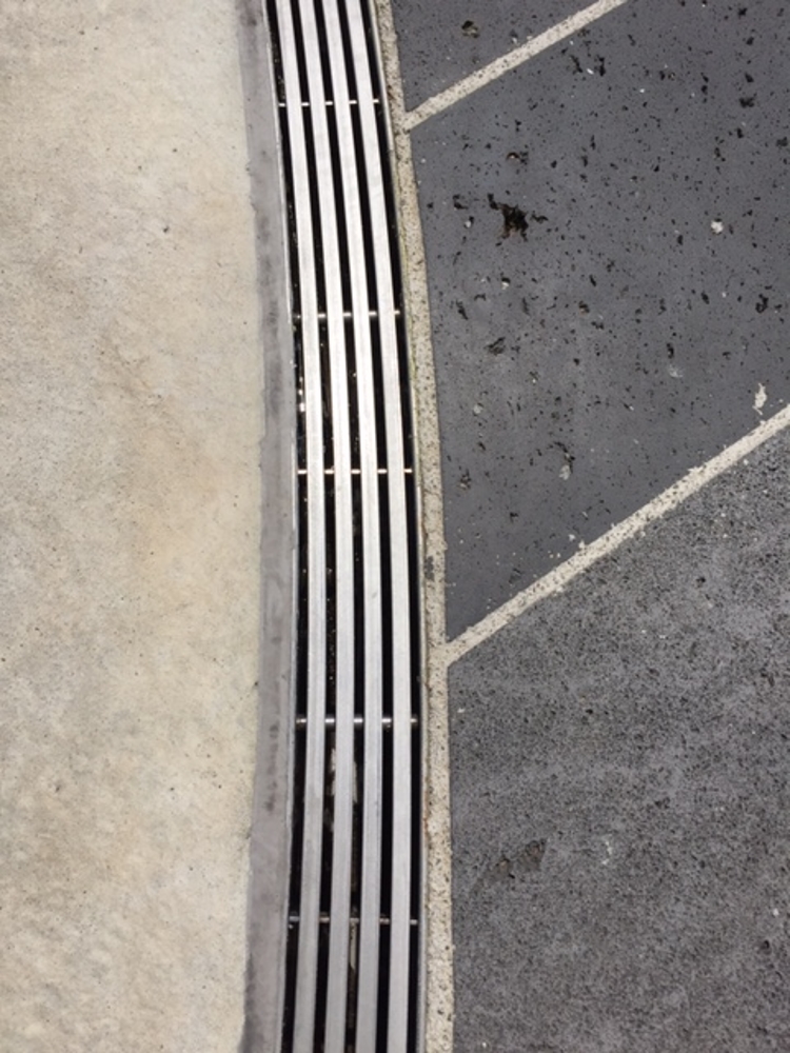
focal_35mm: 29
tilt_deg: -74.5
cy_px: 526
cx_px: 395
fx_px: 882
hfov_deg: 48.2
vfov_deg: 61.7
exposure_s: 1/6623
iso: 32
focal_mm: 4.15
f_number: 2.2
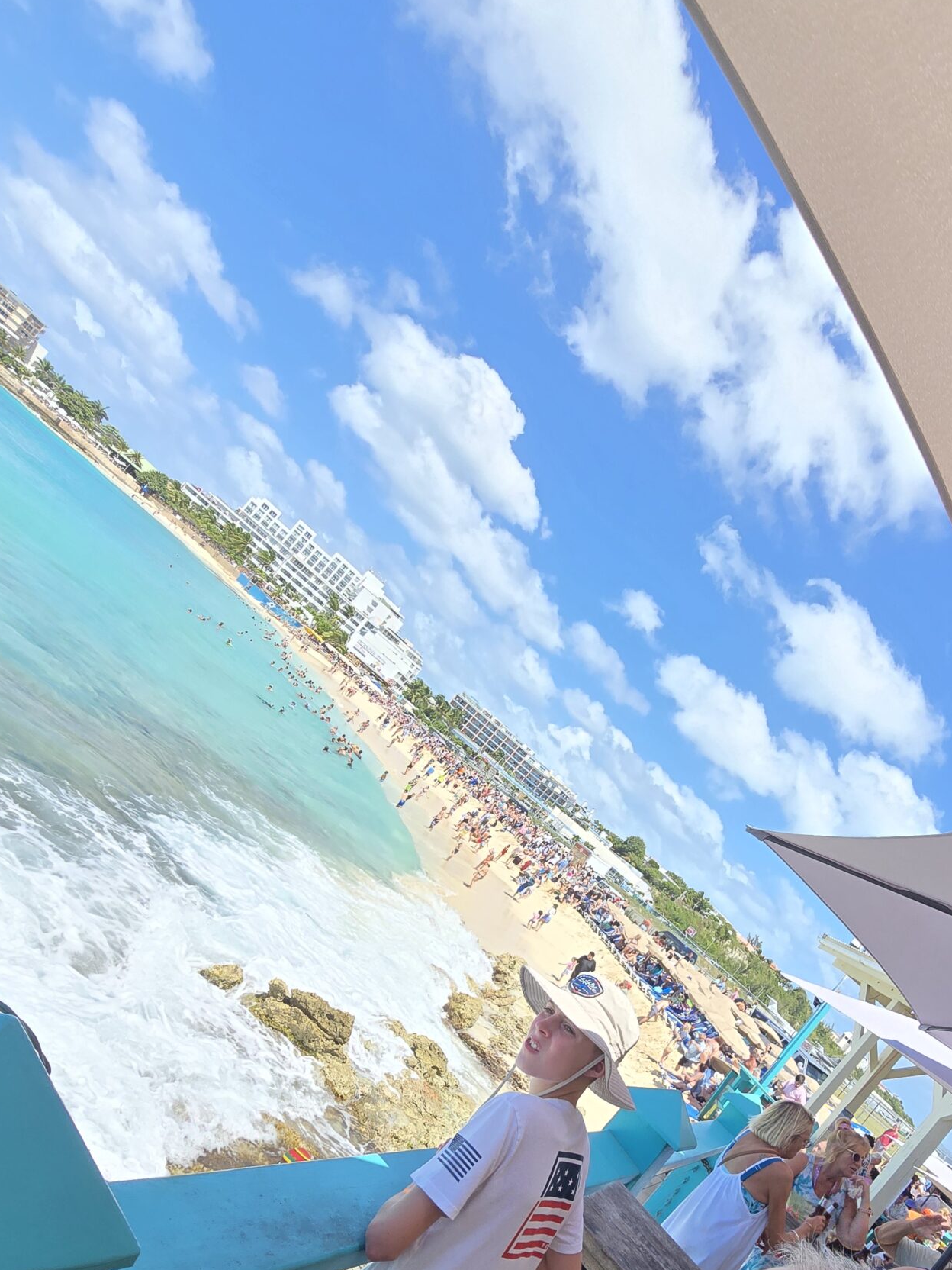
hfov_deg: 65.4
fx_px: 733
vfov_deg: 79.7
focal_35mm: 20
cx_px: 564
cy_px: 821
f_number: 2.2
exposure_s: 1/1354
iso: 50
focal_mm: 2.2
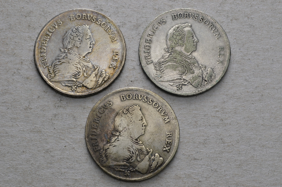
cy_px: 94
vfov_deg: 22.5
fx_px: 469
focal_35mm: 60
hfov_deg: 33.5
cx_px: 141
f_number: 14
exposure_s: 1/200
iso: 400
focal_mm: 40
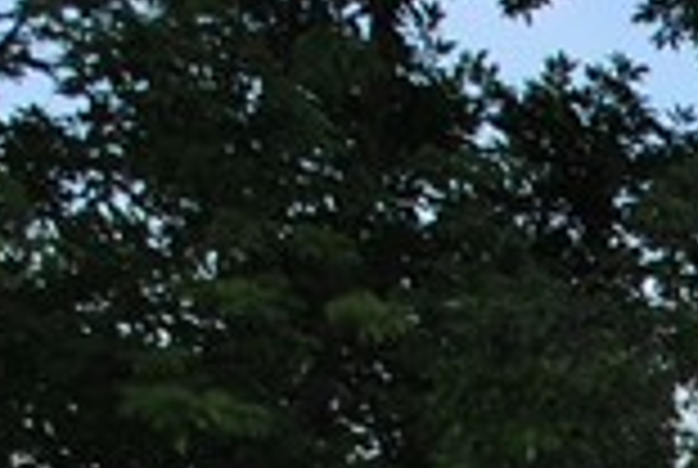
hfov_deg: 7.2
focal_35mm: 252
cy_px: 1539
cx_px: 2153
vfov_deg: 5.1
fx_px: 4895
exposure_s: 1/250
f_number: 8
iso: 100
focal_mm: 24
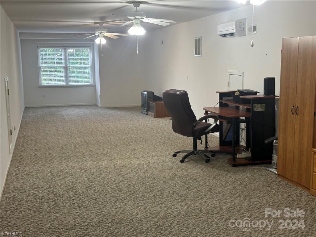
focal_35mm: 48
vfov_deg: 30.3
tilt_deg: -7.9
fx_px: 438
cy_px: 118
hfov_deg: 39.7
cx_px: 158
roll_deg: +0.6
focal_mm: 6.86
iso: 100
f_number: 1.78
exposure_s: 1/60
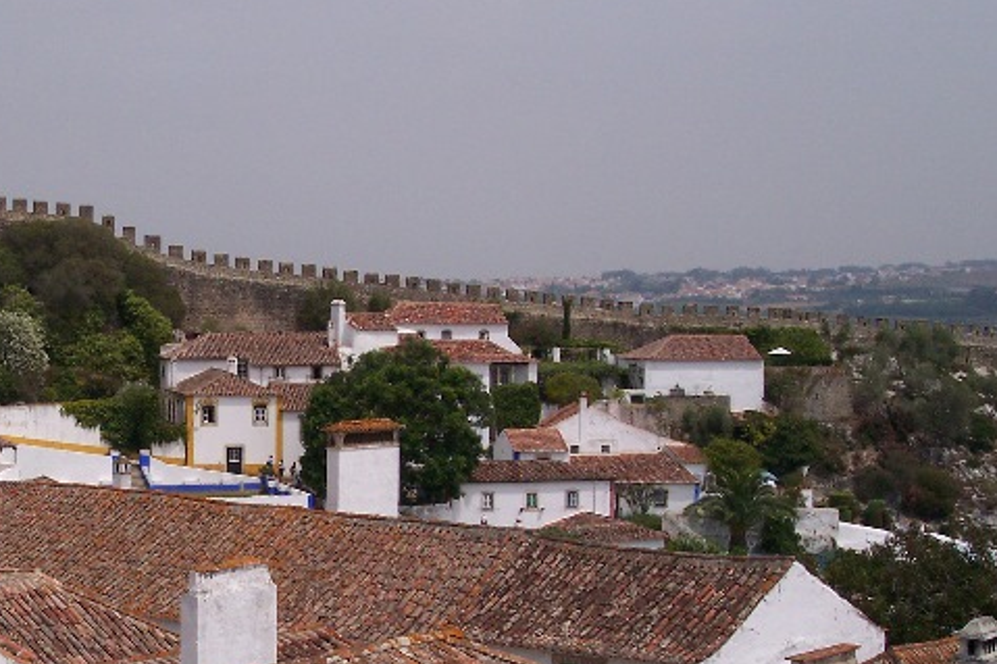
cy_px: 377
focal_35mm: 66
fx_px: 1827
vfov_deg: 20.6
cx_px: 202
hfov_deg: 29.8
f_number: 4.8
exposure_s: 1/1000
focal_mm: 8
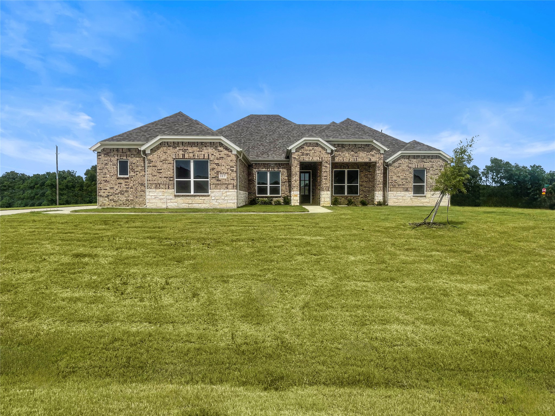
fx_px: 401
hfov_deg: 69.4
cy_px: 208
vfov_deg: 54.9
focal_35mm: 25
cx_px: 278
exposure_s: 1/6250
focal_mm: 5.1
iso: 32
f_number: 1.6
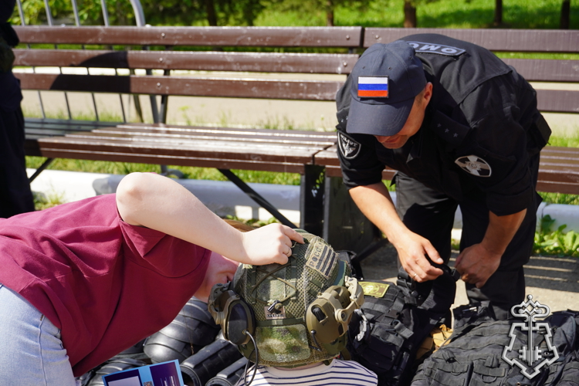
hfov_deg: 31.9
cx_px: 290
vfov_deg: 21.6
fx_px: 1013
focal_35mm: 63
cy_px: 193
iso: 100
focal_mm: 42
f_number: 5.6
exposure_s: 1/400
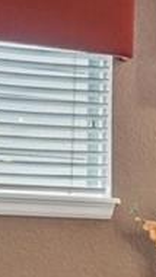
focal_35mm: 132
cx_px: 434
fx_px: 970
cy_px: 284
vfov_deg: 15.9
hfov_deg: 8.1
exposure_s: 1/6
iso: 400
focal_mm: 10
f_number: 8
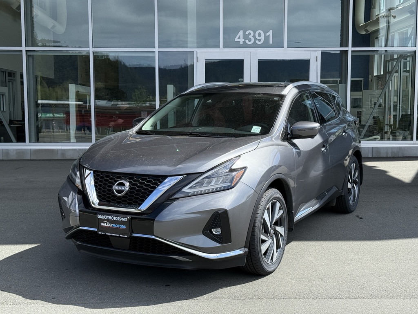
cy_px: 157
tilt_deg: -4.0
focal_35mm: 48
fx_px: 580
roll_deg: +0.6
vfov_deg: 30.3
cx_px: 209
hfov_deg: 39.7
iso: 100
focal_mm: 6.76
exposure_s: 1/2762
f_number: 1.78
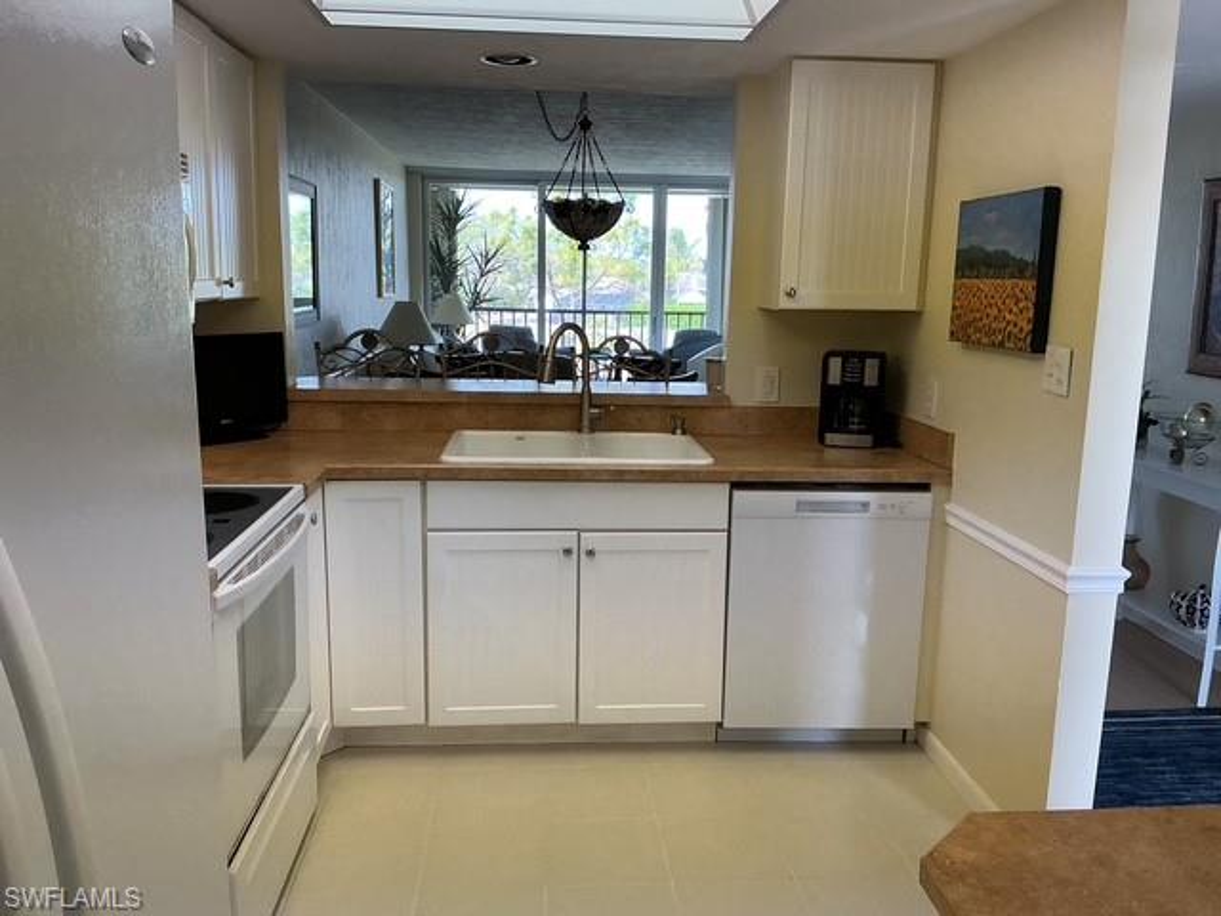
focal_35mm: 29
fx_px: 1023
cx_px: 610
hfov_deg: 61.7
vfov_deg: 48.2
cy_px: 458
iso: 40
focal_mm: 3
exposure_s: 1/60
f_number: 1.8
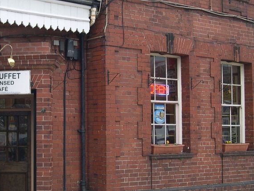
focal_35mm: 82
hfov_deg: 23.5
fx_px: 602
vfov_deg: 18.0
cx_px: 58
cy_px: 78
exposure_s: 1/73.7
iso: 100
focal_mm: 9
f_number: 2.9
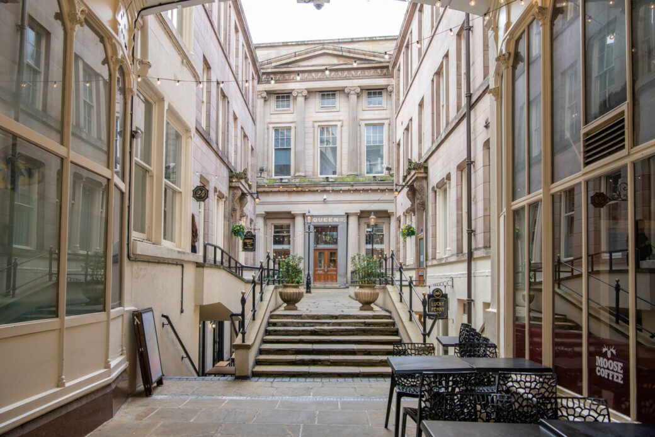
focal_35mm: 30
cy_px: 218
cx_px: 328
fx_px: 546
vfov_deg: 43.6
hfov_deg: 61.9
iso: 200
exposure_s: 1/40
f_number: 8
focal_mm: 30
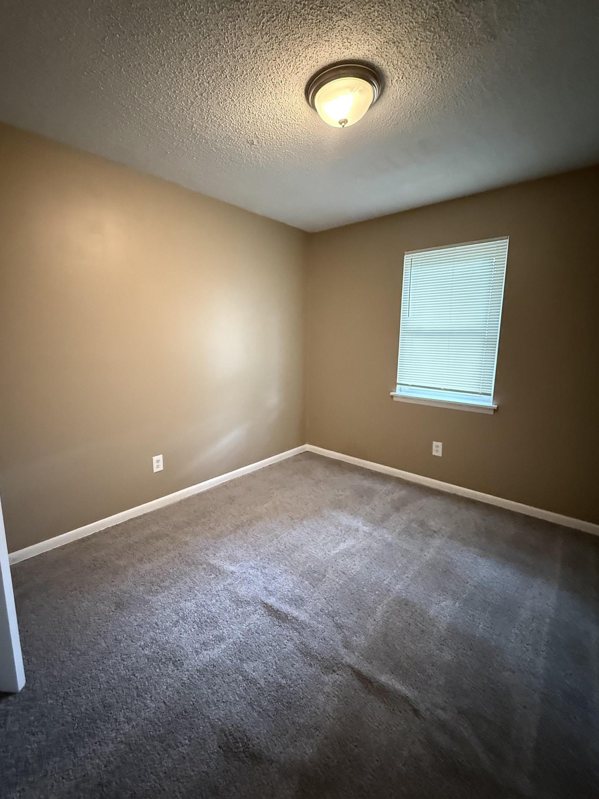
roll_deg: -1.3
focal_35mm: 15
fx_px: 346
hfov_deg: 81.7
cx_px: 283
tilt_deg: -8.0
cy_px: 391
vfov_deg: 98.2
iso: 1250
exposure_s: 1/40
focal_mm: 2.22
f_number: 2.2
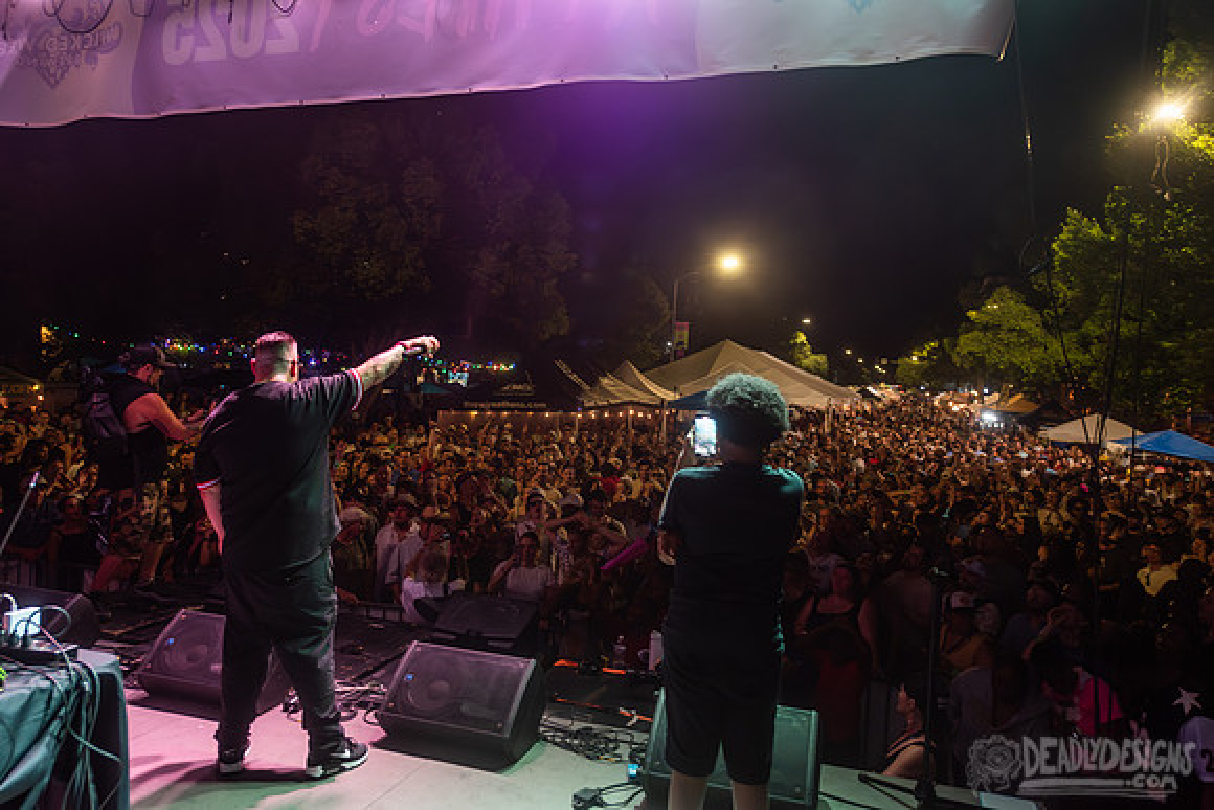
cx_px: 585
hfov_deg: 69.5
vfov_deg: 49.7
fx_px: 874
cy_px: 373
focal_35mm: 26
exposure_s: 1/160
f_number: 4
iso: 2000
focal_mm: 24
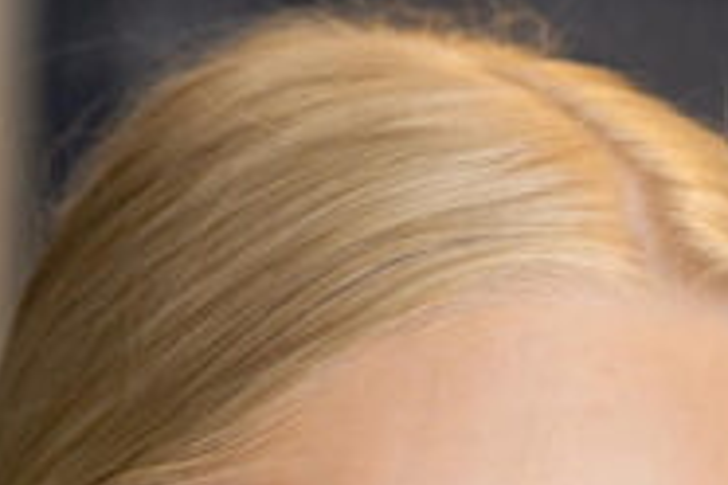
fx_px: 14882
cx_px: 1335
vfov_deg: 1.9
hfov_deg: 2.8
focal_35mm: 736
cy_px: 1046
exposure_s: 1/100
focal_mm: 134
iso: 250
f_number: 2.8
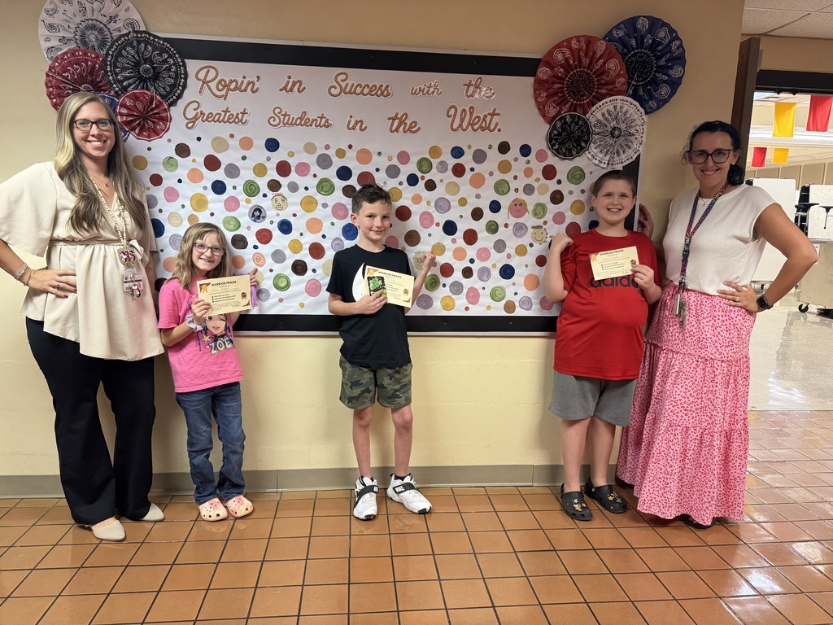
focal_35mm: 24
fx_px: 578
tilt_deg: -10.1
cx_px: 416
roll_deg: -1.3
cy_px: 312
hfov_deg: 71.6
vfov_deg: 56.8
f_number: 1.78
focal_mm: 6.76
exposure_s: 1/60
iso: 320
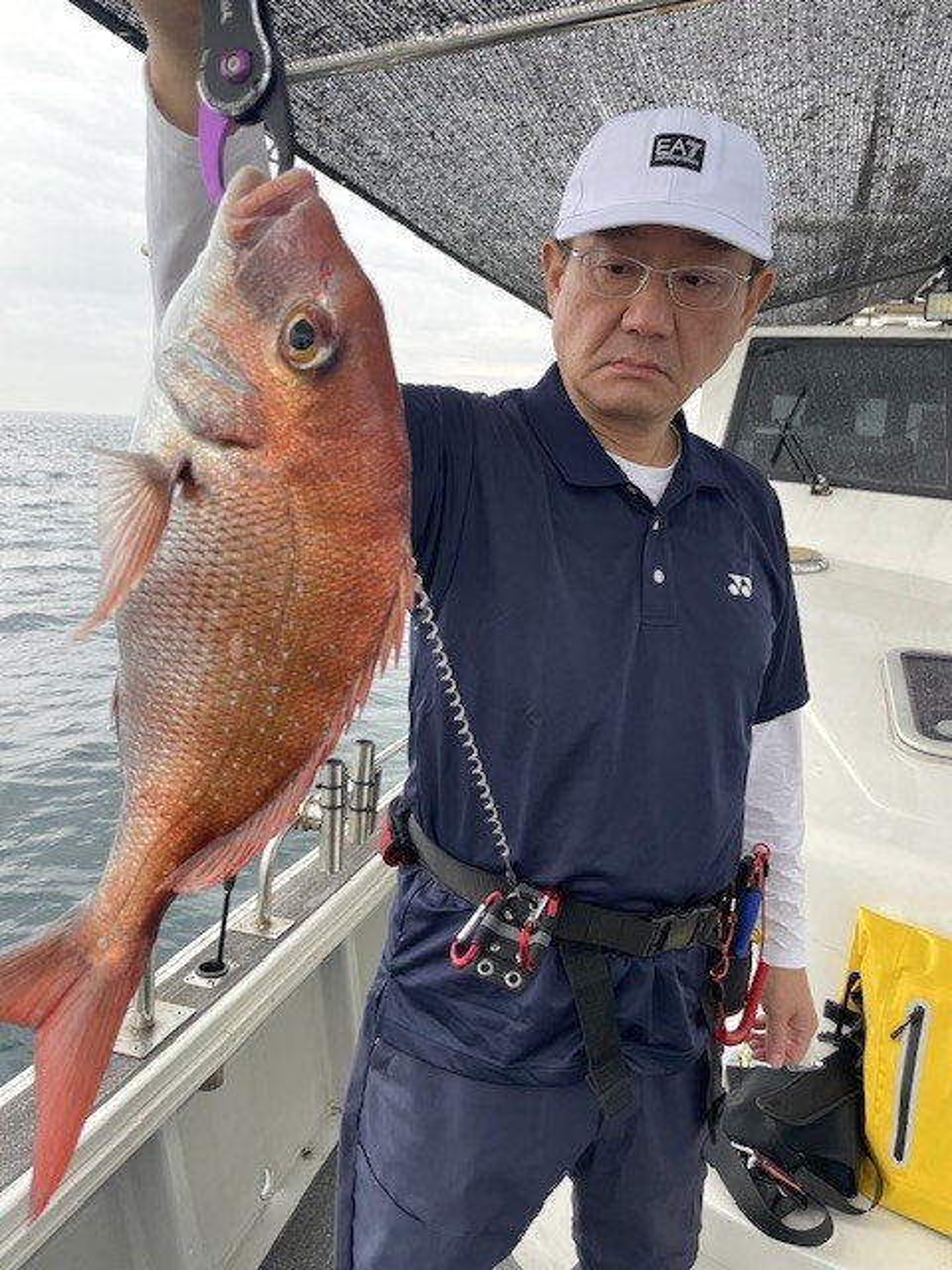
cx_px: 476
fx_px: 953
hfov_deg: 53.1
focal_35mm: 26
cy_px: 635
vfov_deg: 67.3
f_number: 1.6
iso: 32
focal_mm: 4.2
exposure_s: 1/121
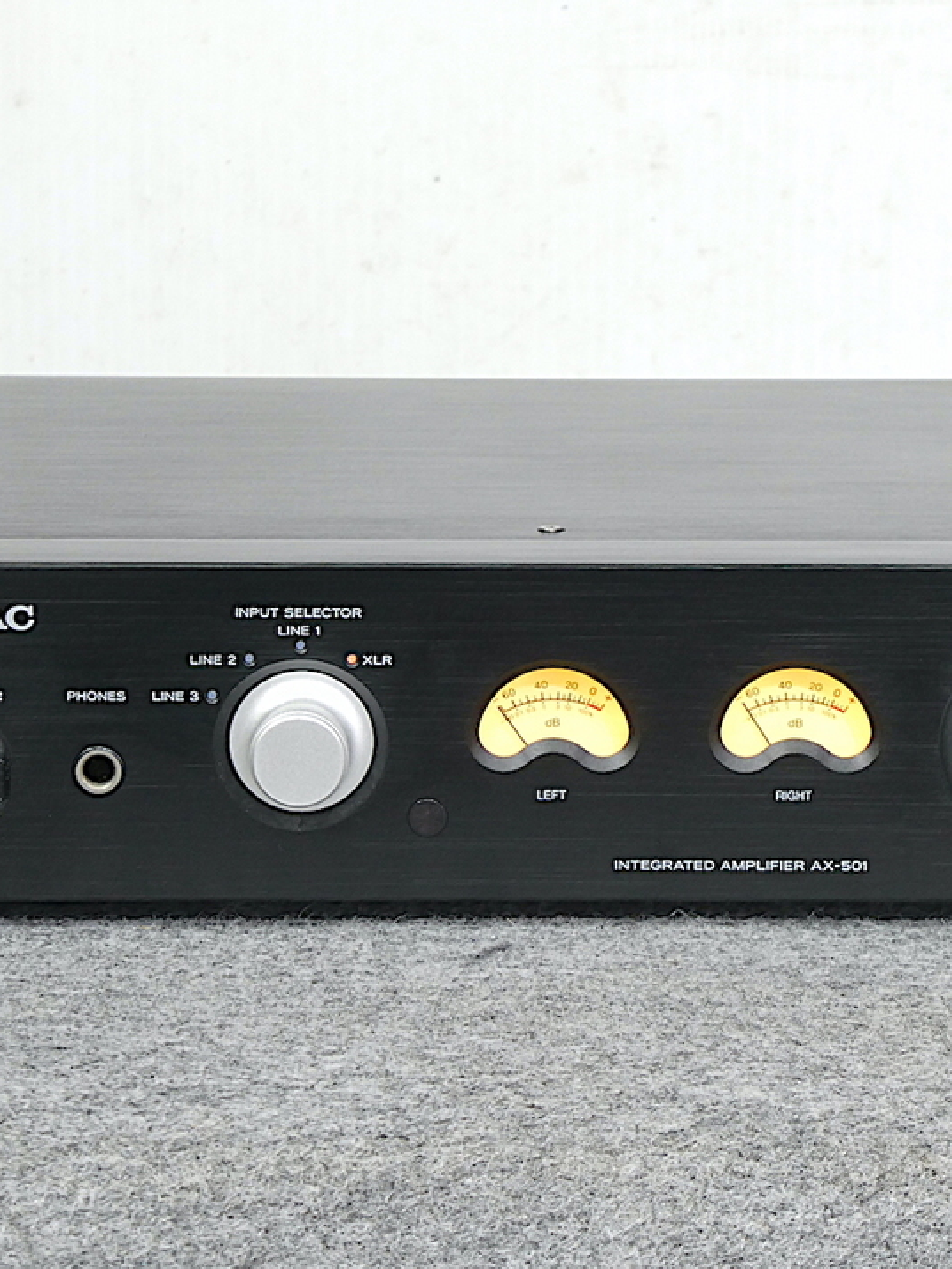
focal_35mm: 287
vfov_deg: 6.9
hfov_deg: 5.2
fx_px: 10524
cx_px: 562
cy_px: 634
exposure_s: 1/3.2
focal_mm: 38.4
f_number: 5.6
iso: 200
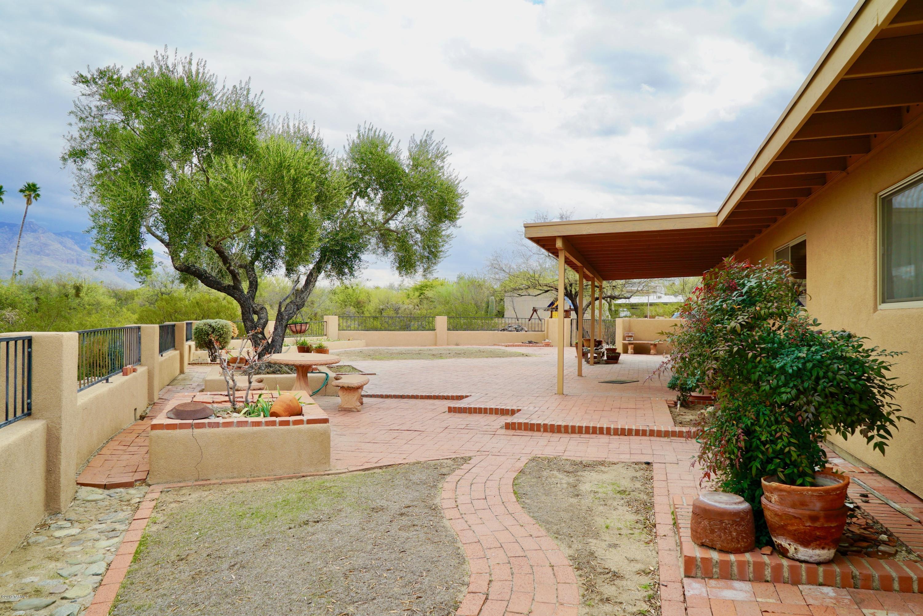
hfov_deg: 73.7
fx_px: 616
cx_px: 462
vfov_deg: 53.2
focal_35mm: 24
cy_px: 308
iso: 100
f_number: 10
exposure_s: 1/80
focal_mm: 24
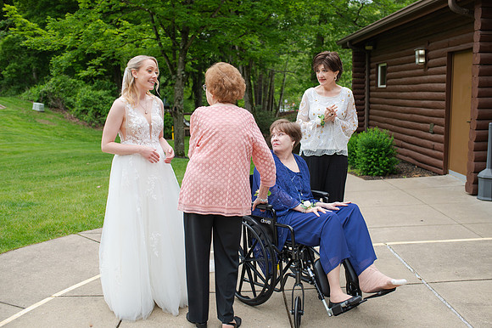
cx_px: 257
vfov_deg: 36.3
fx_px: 499
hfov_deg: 52.5
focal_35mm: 37
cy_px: 157
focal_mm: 35
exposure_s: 1/1000
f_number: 3.5
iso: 125
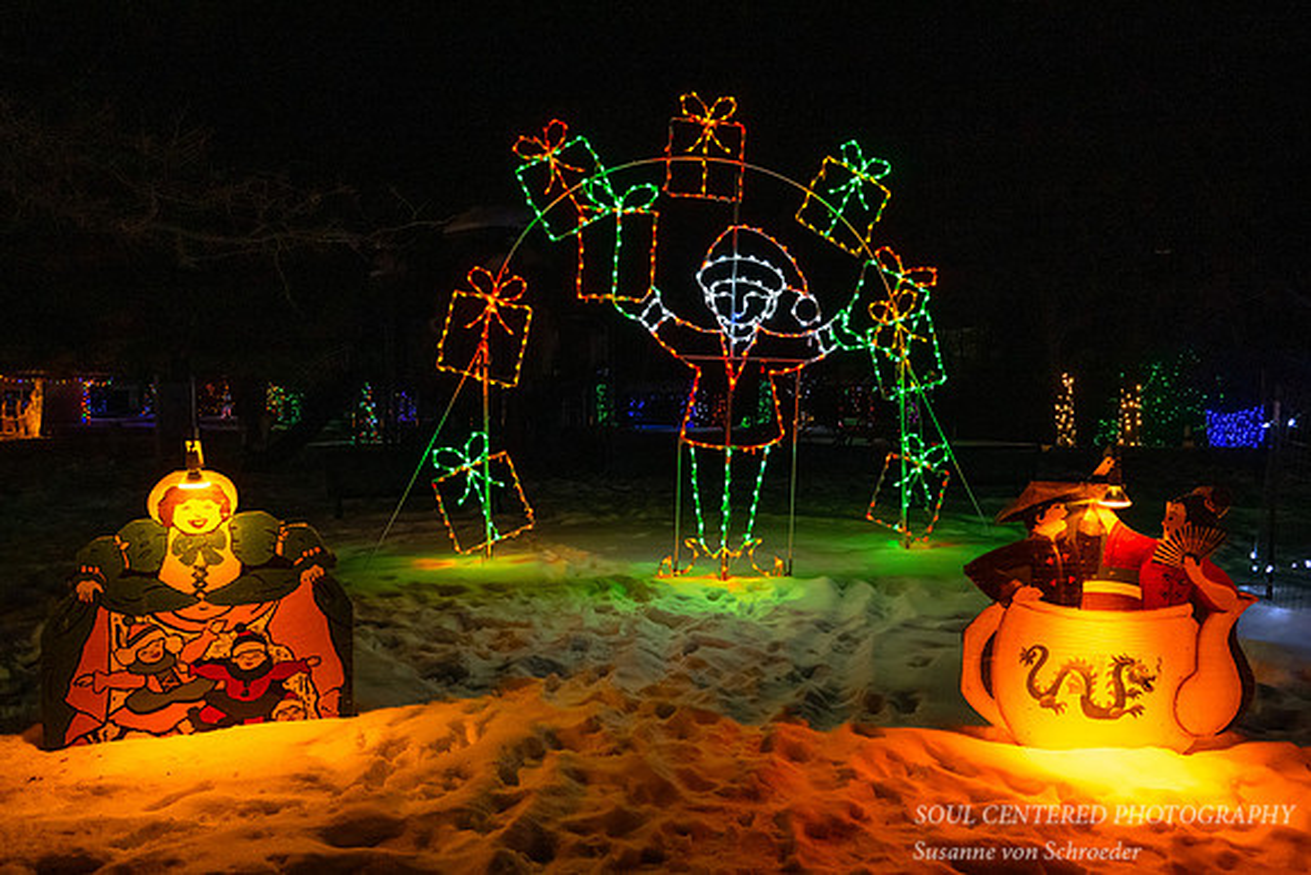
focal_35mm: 27
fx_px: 984
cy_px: 417
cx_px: 687
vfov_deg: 47.9
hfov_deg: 67.3
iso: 6400
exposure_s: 1/160
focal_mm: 24
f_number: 6.3
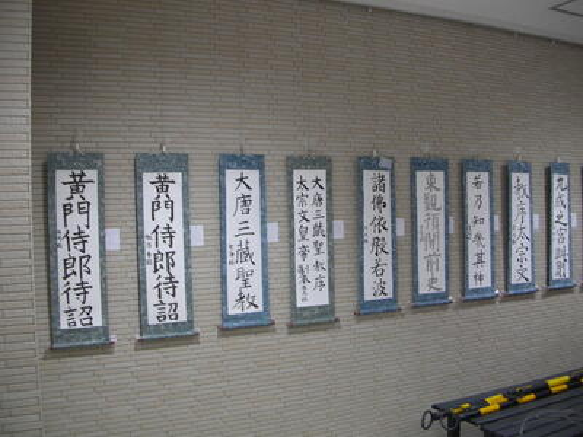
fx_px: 589
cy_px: 218
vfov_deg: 40.7
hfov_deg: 52.6
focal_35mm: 35
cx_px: 292
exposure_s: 1/6
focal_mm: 5.8
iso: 72
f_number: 2.8
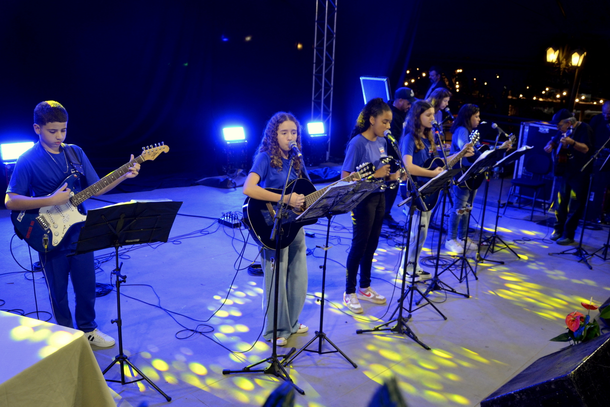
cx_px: 305
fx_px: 458
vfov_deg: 48.0
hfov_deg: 67.3
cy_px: 204
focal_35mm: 27
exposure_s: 1/80
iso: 400
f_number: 4.5
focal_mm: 18
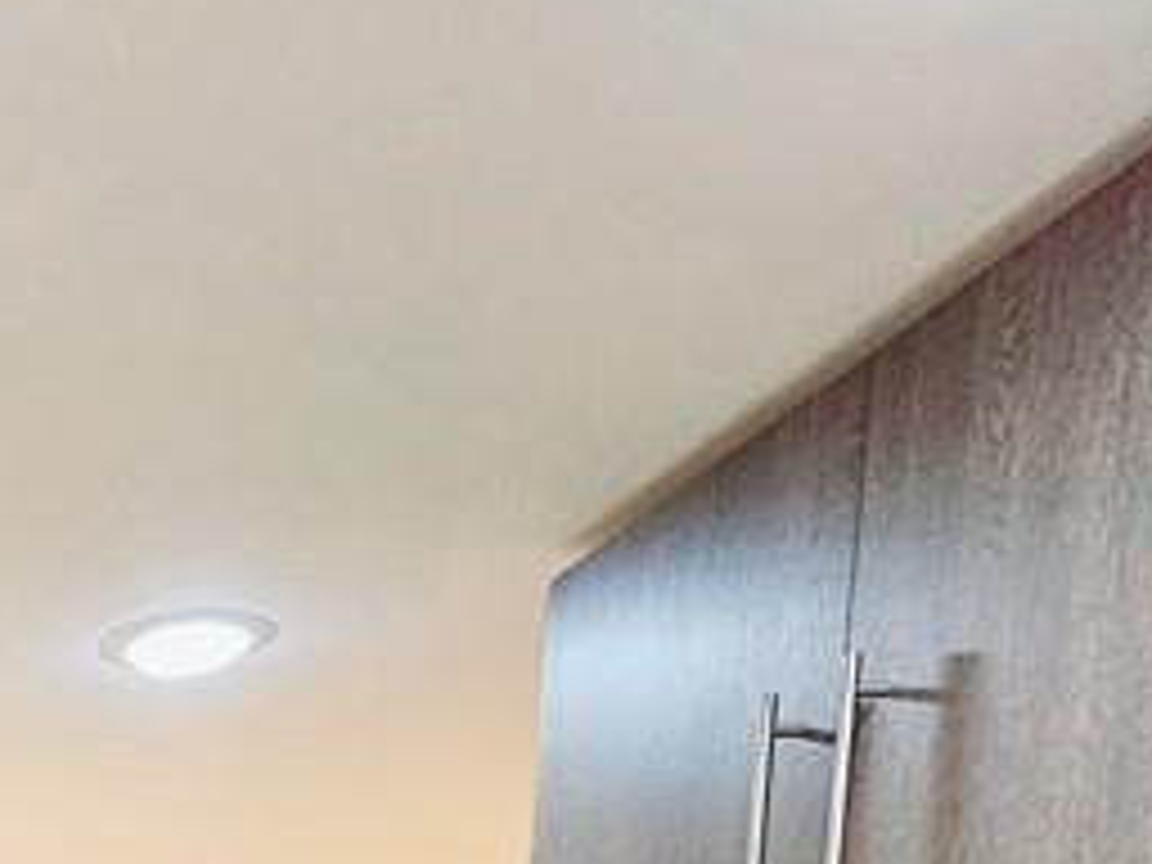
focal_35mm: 52
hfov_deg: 27.9
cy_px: 1557
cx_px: -477
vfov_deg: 20.2
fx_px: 1731
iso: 160
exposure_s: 1/60.2
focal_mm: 2.2
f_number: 2.2
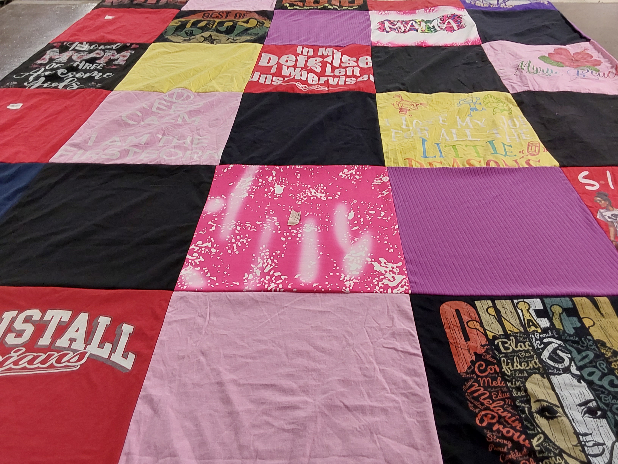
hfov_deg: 63.4
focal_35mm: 28
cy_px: 232
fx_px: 500
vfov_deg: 49.7
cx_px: 309
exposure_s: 1/60
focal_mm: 2.91
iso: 100
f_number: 1.9
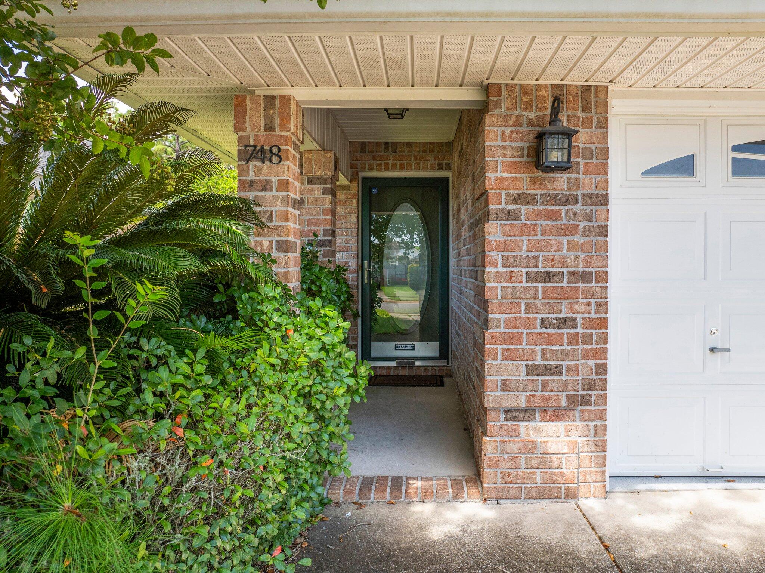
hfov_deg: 71.6
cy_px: 286
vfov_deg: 56.8
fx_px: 530
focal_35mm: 24
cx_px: 382
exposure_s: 1/15
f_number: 2.8
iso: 190
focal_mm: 12.29
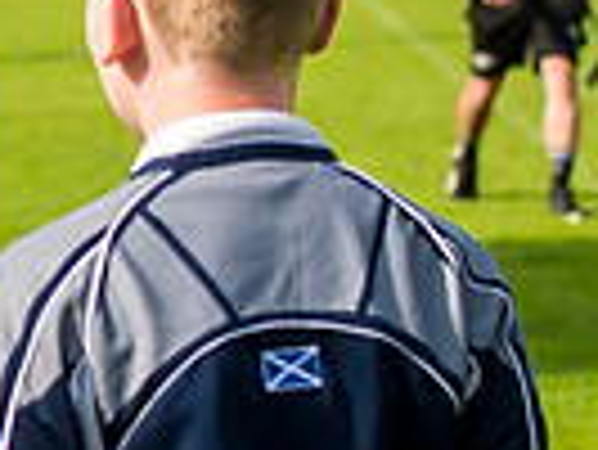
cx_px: -657
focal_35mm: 377
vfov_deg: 4.0
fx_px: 6519
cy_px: 214
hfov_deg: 5.1
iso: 400
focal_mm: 70
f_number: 4
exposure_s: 1/1250
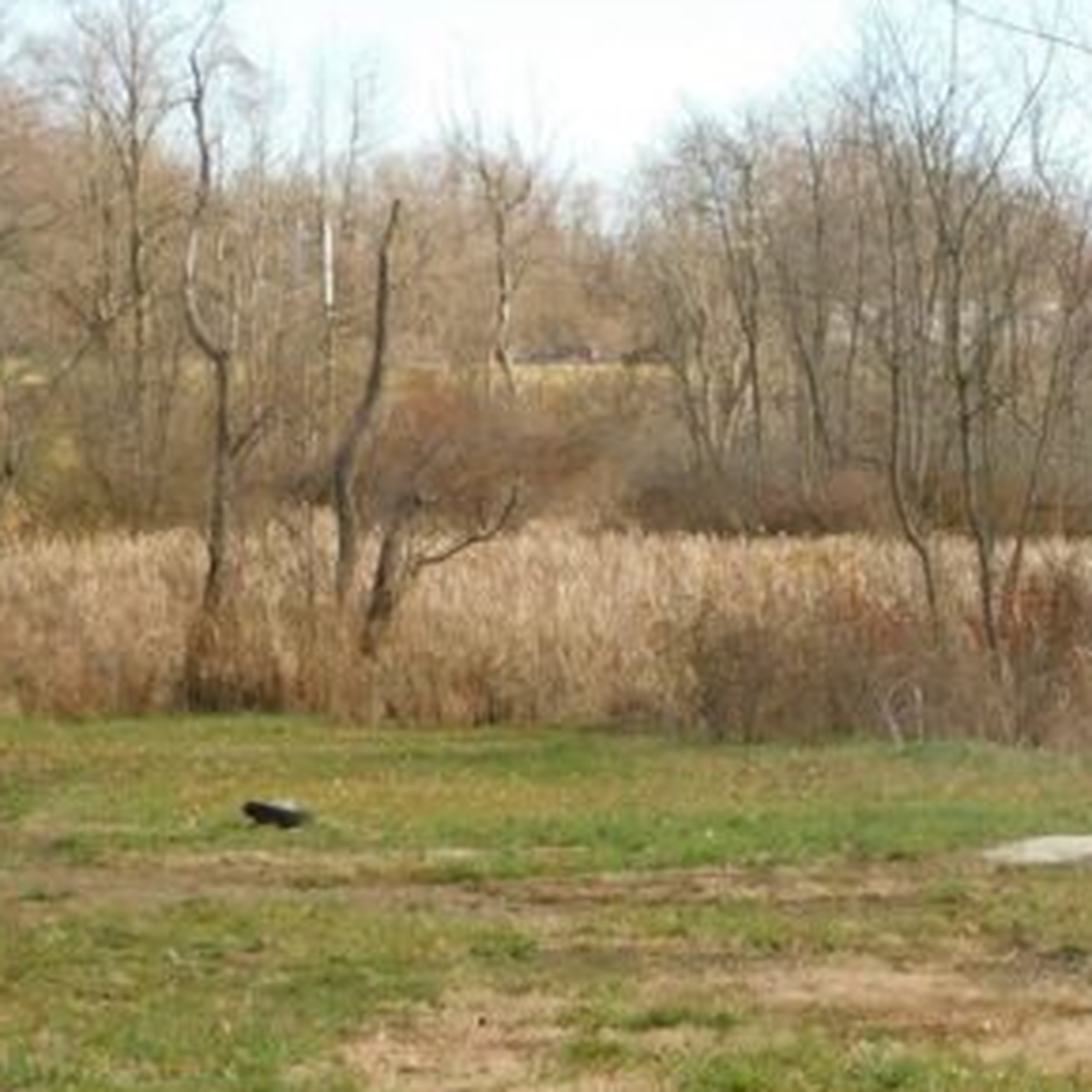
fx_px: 5746
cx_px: 1405
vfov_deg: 10.9
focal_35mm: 161
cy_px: 516
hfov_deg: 10.6
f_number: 4.2
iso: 125
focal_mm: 11.7
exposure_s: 1/320
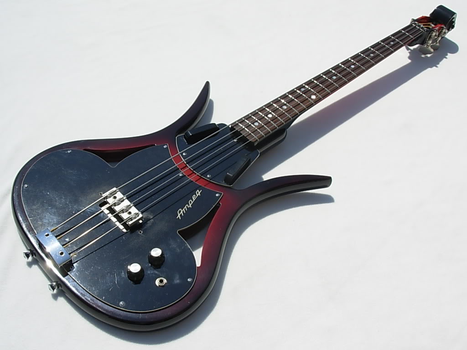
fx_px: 513
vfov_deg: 37.7
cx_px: 234
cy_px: 175
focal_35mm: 38
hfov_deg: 49.0
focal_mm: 6.3
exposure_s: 1/912
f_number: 4.9
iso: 50
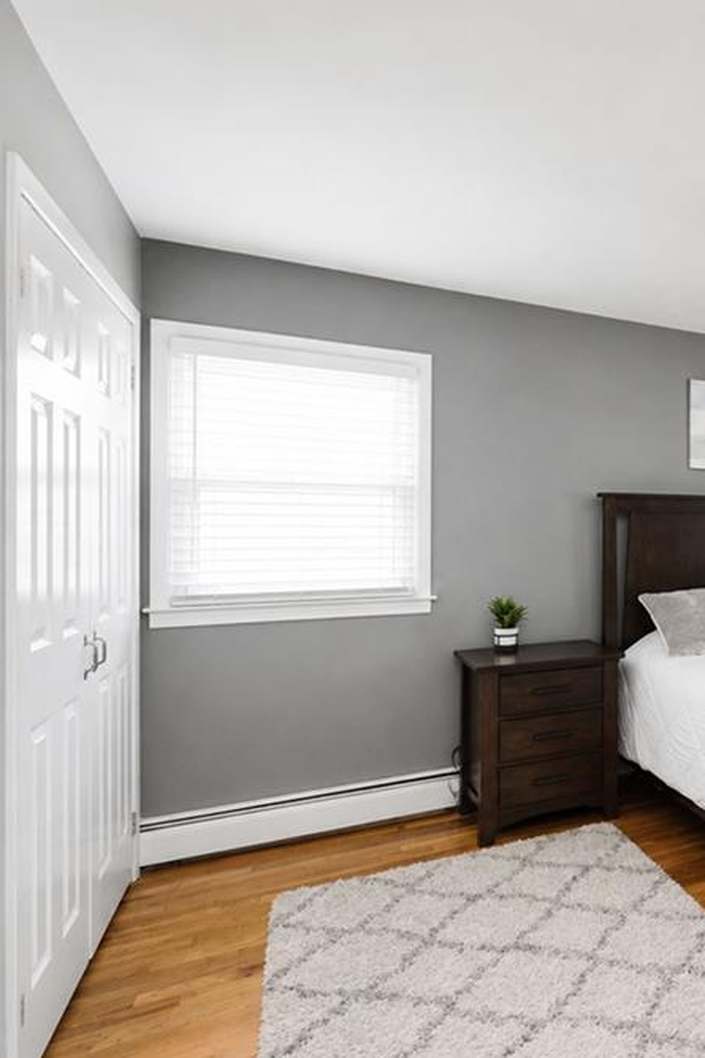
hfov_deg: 44.5
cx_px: 743
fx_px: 676
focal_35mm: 23
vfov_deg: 76.1
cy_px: 527
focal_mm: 10
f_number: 8
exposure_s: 1/160
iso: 1250
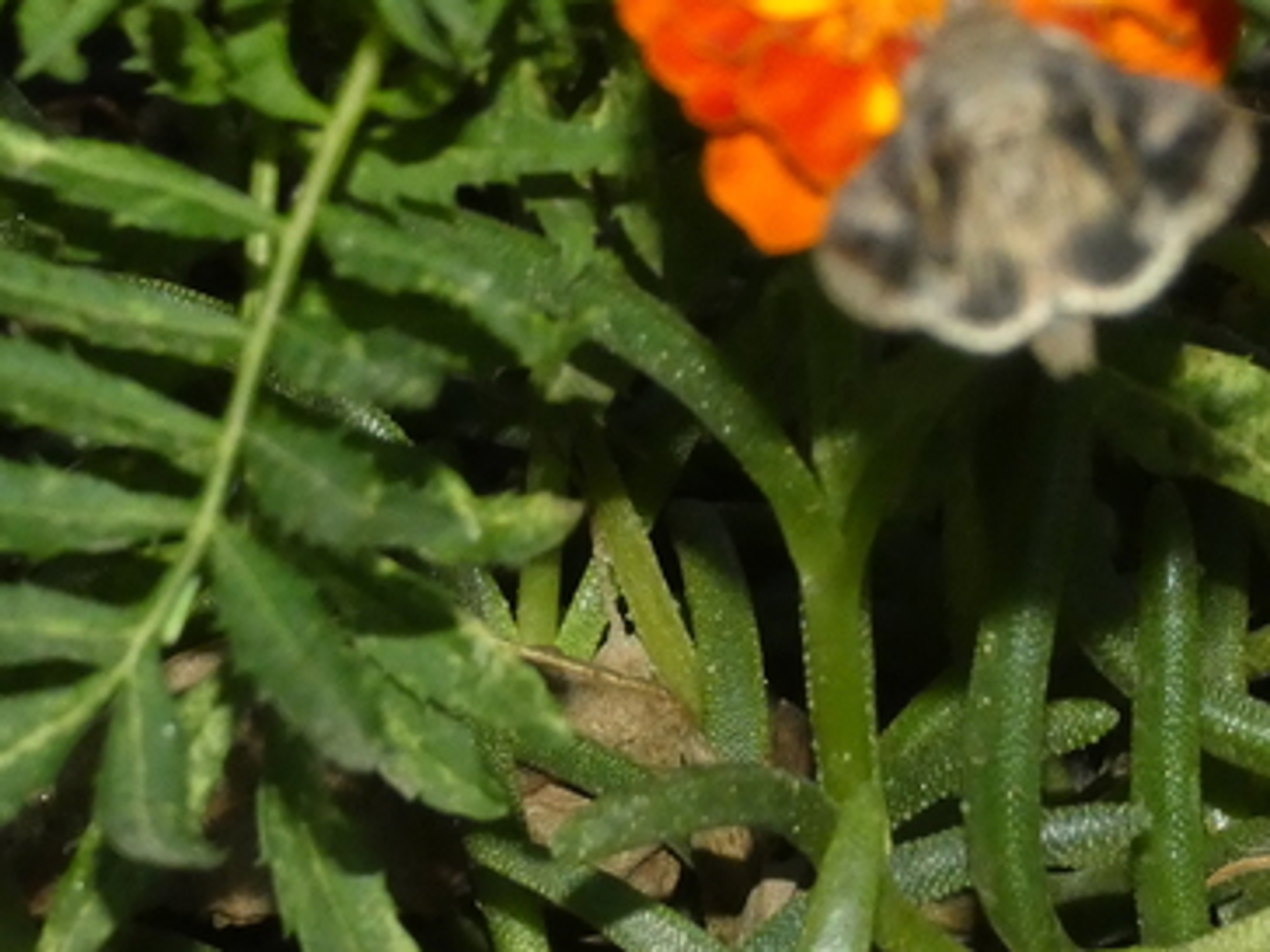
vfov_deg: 3.3
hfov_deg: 4.4
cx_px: 986
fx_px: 16693
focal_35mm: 455
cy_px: 80
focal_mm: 34.8
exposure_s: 1/60
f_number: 5.5
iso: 800
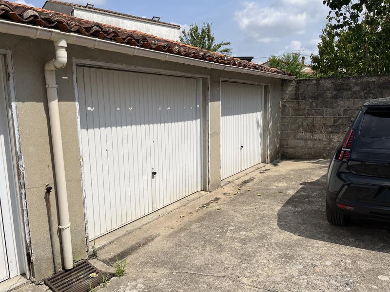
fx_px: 293
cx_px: 195
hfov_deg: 67.3
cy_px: 146
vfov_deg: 53.1
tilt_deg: -9.3
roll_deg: +1.2
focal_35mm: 26
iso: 50
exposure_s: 1/7353
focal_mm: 5.1
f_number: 1.6
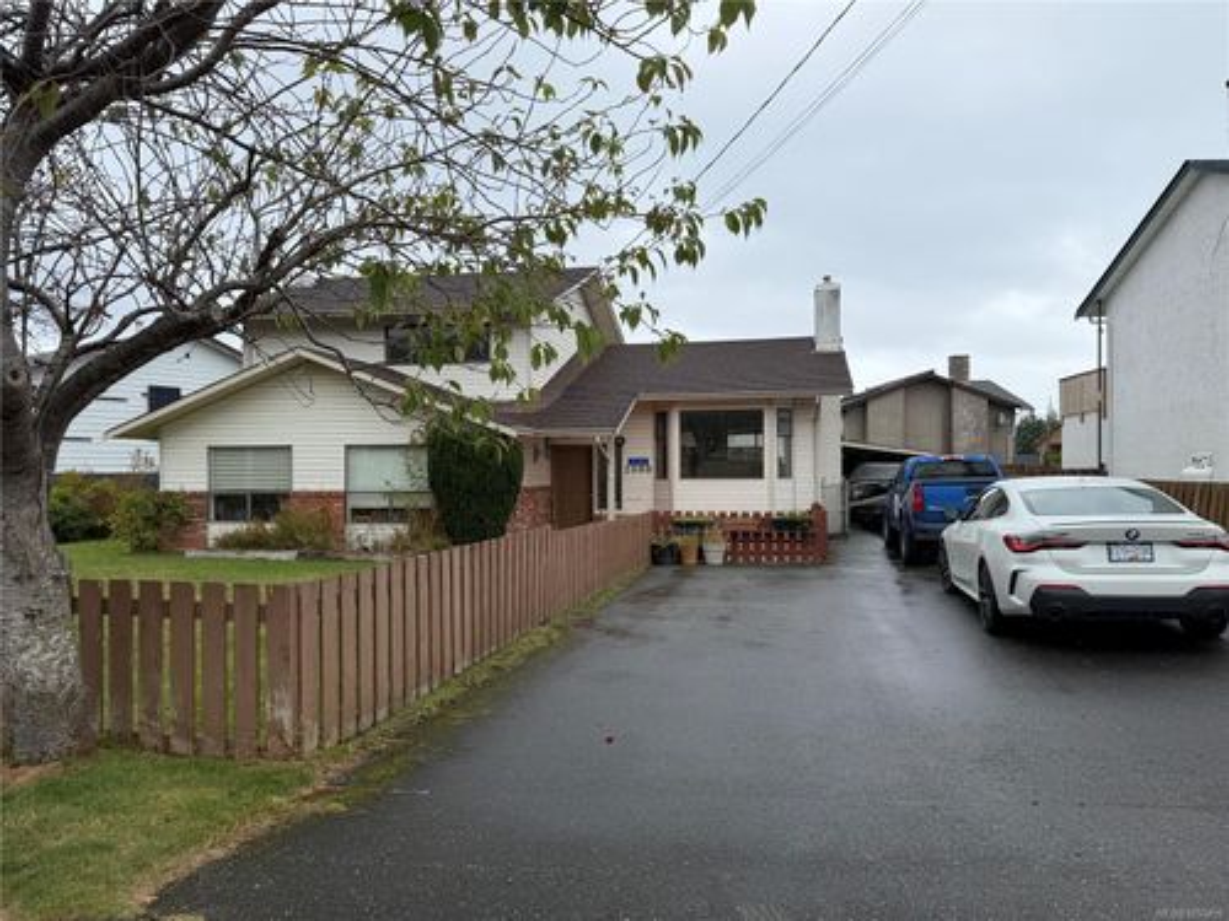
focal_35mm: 24
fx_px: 852
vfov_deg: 56.8
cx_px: 614
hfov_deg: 71.6
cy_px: 460
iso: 80
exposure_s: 1/1553
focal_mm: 6.76
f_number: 1.78
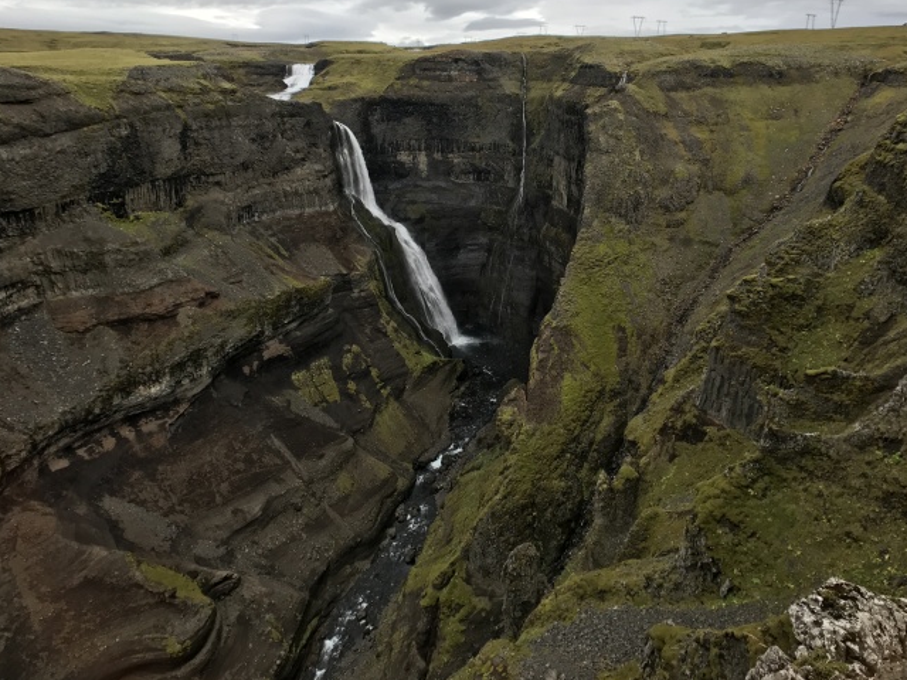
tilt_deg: -15.4
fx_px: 917
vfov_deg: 40.5
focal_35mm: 35
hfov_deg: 52.5
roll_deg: -0.3
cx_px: 509
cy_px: 262
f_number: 1.8
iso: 20
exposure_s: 1/887
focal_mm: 3.99
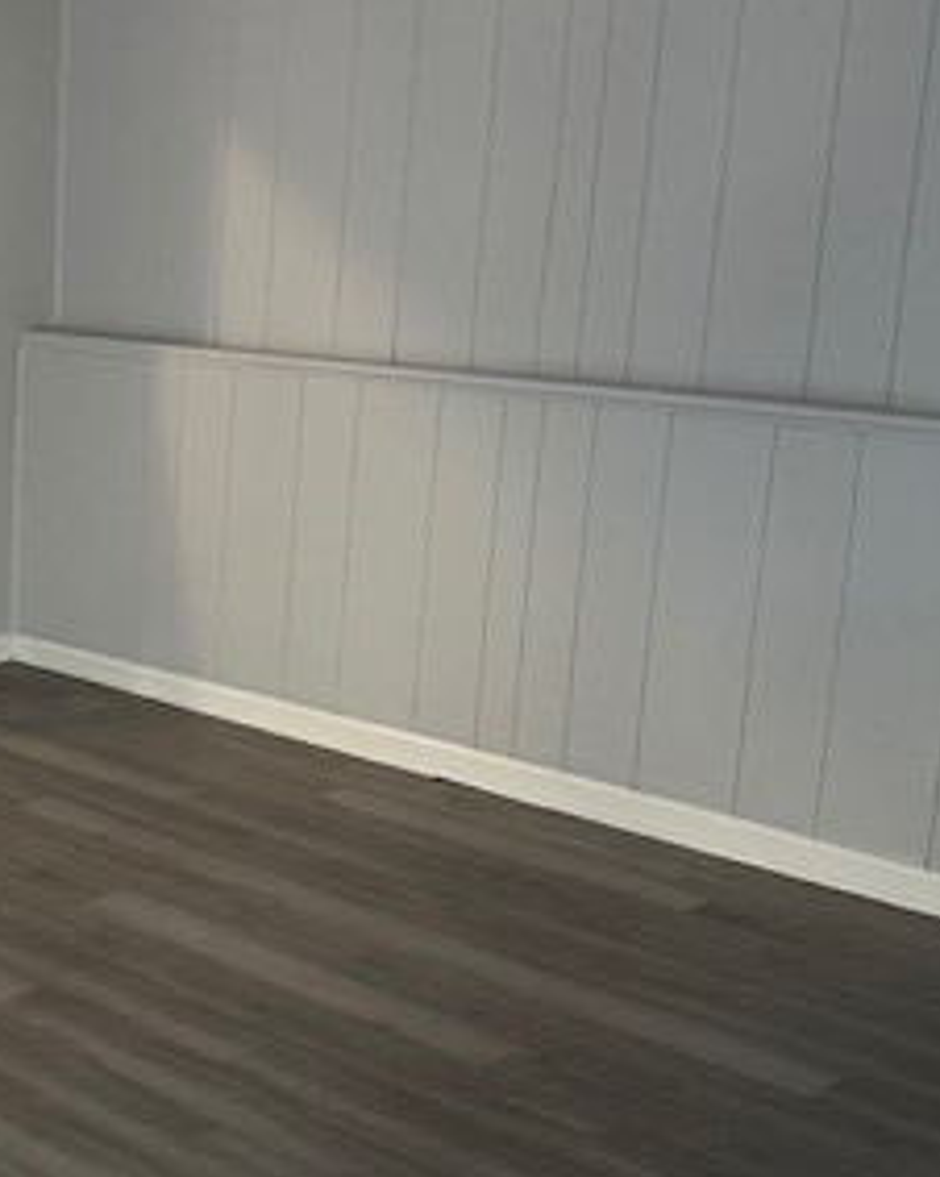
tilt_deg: -10.7
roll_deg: -1.6
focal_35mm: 53
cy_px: 582
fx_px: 1845
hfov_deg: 27.3
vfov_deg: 35.4
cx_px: 42
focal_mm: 6.86
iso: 320
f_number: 1.78
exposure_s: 1/60
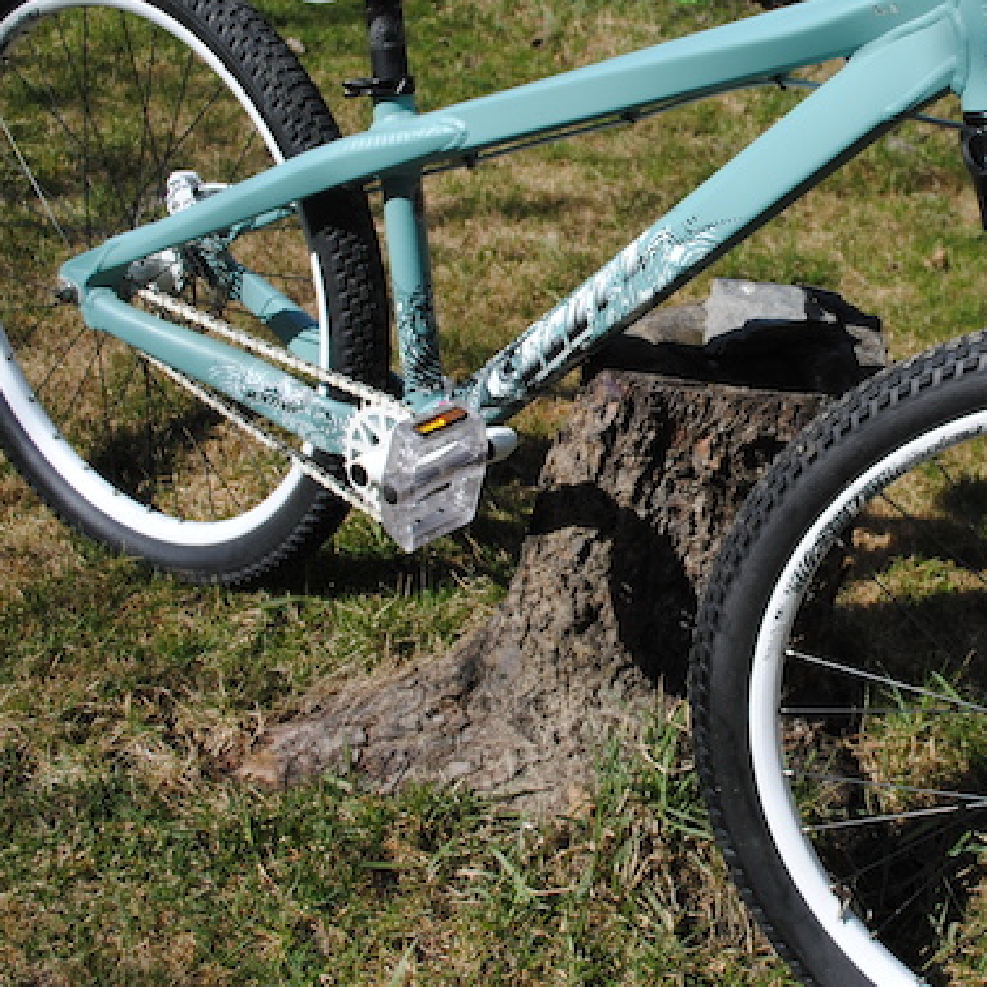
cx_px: 726
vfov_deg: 31.5
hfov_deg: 31.1
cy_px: 371
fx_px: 1742
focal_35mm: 54
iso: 100
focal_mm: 20
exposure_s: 1/800
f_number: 5
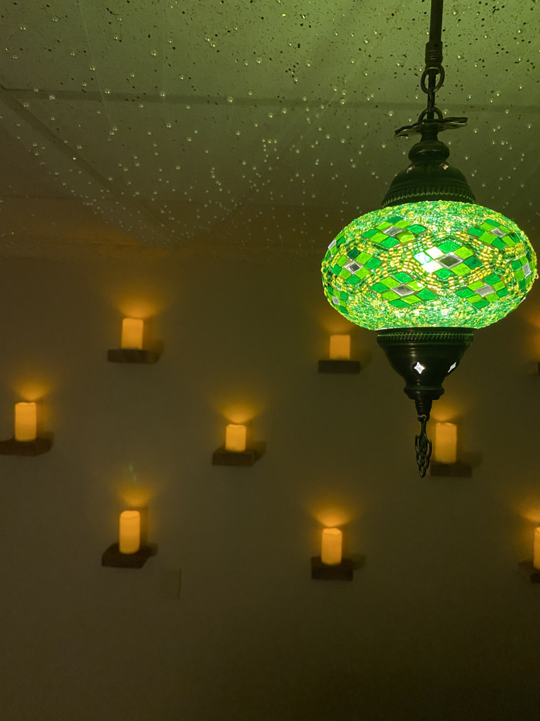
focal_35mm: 26
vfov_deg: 67.3
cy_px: 360
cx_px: 270
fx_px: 541
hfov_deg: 53.1
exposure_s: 1/60
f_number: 1.8
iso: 320
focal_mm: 4.25
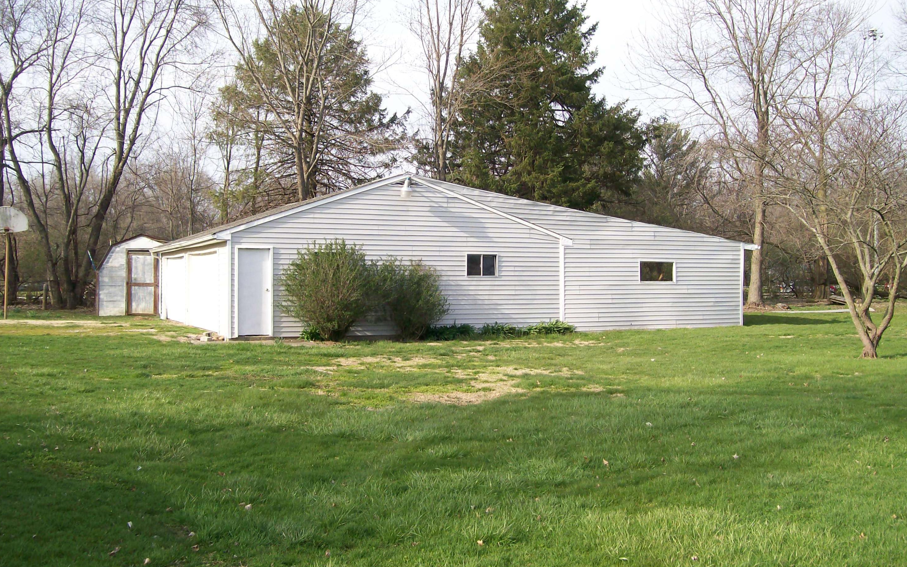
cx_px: 446
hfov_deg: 50.4
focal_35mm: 39
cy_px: 286
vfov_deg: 32.8
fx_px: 964
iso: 80
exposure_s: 1/661
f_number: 2.7
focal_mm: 6
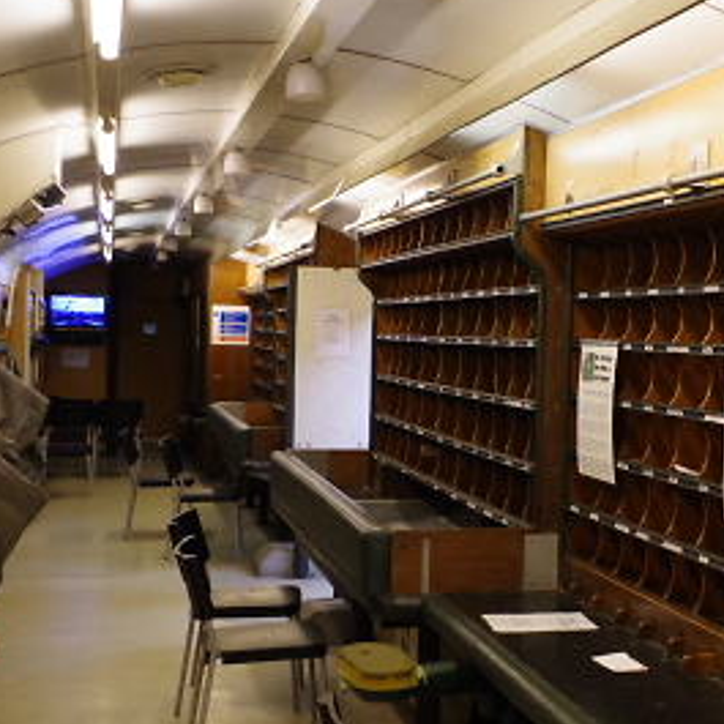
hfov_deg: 32.2
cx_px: 541
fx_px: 1230
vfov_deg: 32.8
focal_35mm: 52
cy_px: 374
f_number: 5.6
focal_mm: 18
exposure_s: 1/40
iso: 3200
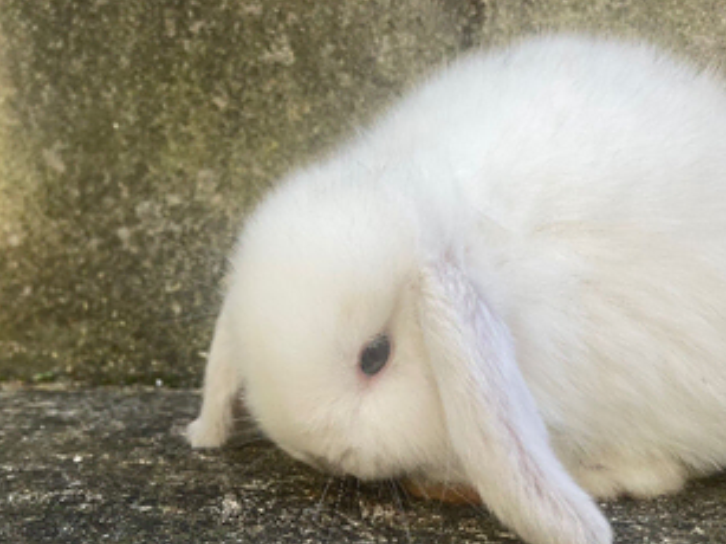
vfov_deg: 33.5
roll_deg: +0.1
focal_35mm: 43
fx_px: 901
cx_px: 254
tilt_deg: +1.0
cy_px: 245
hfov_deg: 43.4
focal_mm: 3.99
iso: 20
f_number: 1.8
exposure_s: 1/284
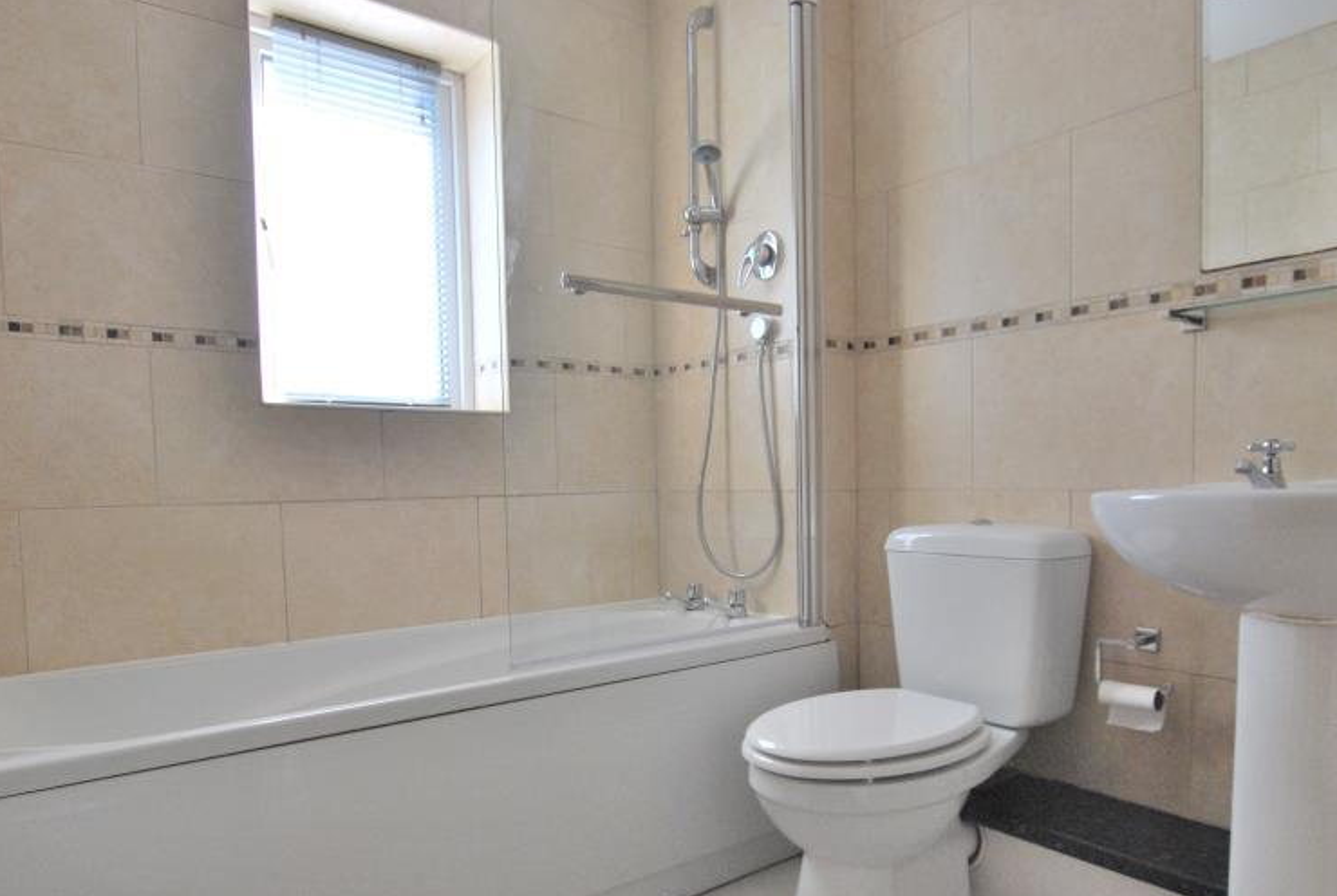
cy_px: 533
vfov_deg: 53.7
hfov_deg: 74.3
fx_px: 878
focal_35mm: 24
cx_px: 744
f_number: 5.6
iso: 400
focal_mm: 13
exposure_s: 1/100
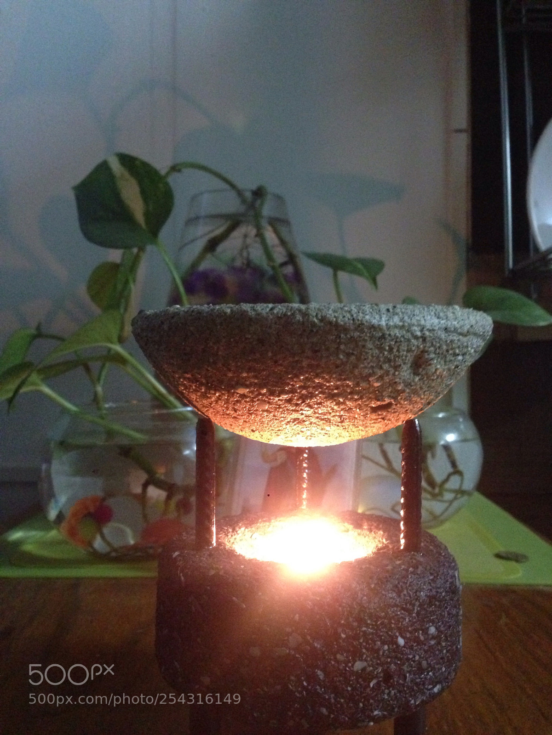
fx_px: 702
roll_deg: +0.4
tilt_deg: +2.5
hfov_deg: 42.9
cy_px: 368
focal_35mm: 33
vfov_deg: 55.4
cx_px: 276
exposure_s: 1/15
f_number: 2.4
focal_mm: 4.12
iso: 640
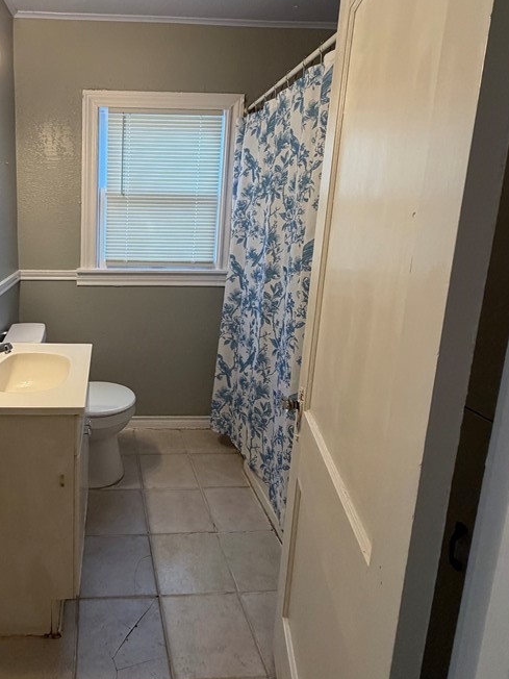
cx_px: 125
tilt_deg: -9.8
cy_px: 288
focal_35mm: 22
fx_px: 431
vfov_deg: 75.9
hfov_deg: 57.8
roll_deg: -1.8
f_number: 2.2
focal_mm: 2.22
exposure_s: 1/120
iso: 320
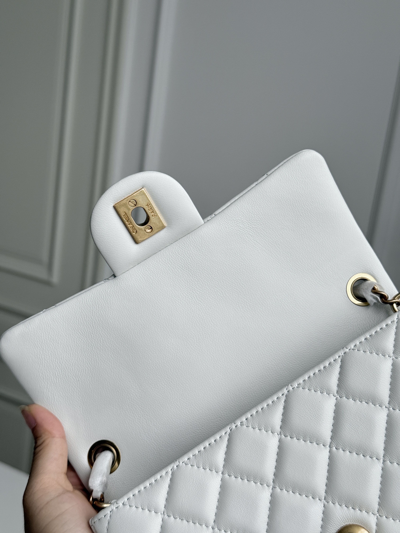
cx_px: 200
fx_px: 740
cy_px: 266
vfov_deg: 39.7
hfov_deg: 30.3
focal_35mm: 48
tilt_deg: -12.3
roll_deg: -8.2
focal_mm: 6.76
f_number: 1.78
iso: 80
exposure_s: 1/1678
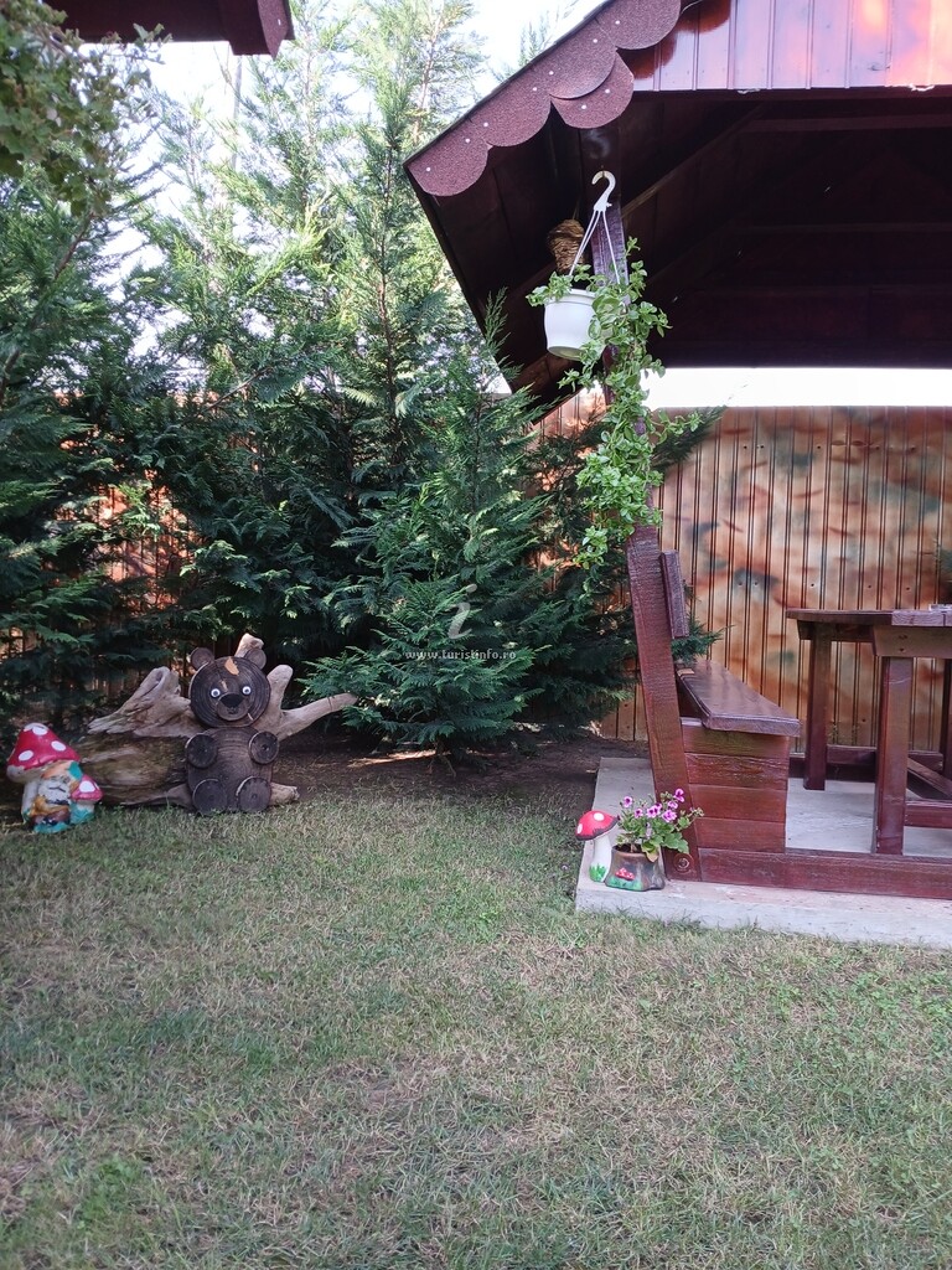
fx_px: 953
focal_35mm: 26
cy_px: 635
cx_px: 476
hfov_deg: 53.1
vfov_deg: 67.3
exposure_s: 1/50
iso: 32
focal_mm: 3.98
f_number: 1.8
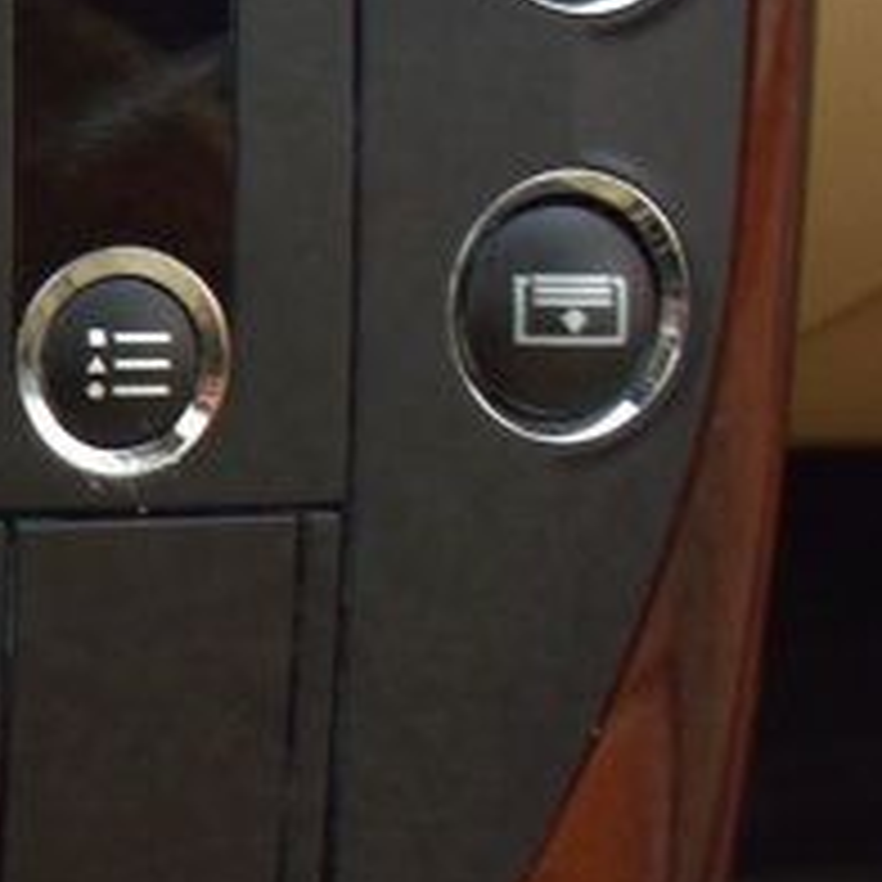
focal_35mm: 120
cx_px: -1112
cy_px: 140
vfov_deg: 14.4
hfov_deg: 12.1
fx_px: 3459
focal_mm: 18
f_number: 6.3
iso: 400
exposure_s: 1/15
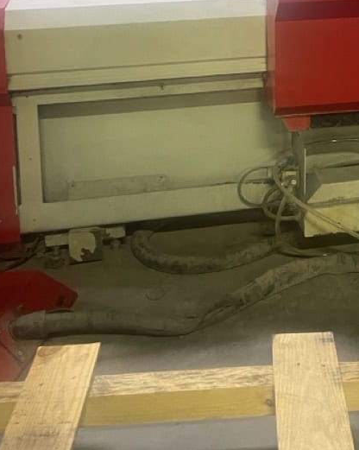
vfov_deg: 28.8
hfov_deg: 24.8
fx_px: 798
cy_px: -32
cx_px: 309
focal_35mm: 60
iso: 250
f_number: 1.6
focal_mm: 5.1
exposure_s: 1/60
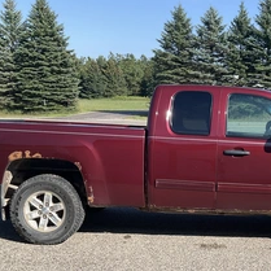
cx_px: 207
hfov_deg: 33.9
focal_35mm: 49
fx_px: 434
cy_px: 158
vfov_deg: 34.6
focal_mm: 3
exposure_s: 1/1144
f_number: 1.8
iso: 25
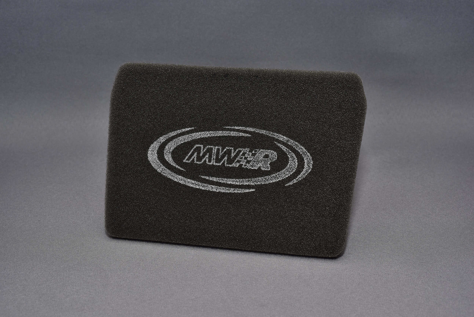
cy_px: 158
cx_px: 237
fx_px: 659
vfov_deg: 27.0
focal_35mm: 50
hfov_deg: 39.6
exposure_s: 1/250
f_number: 10
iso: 250
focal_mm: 50
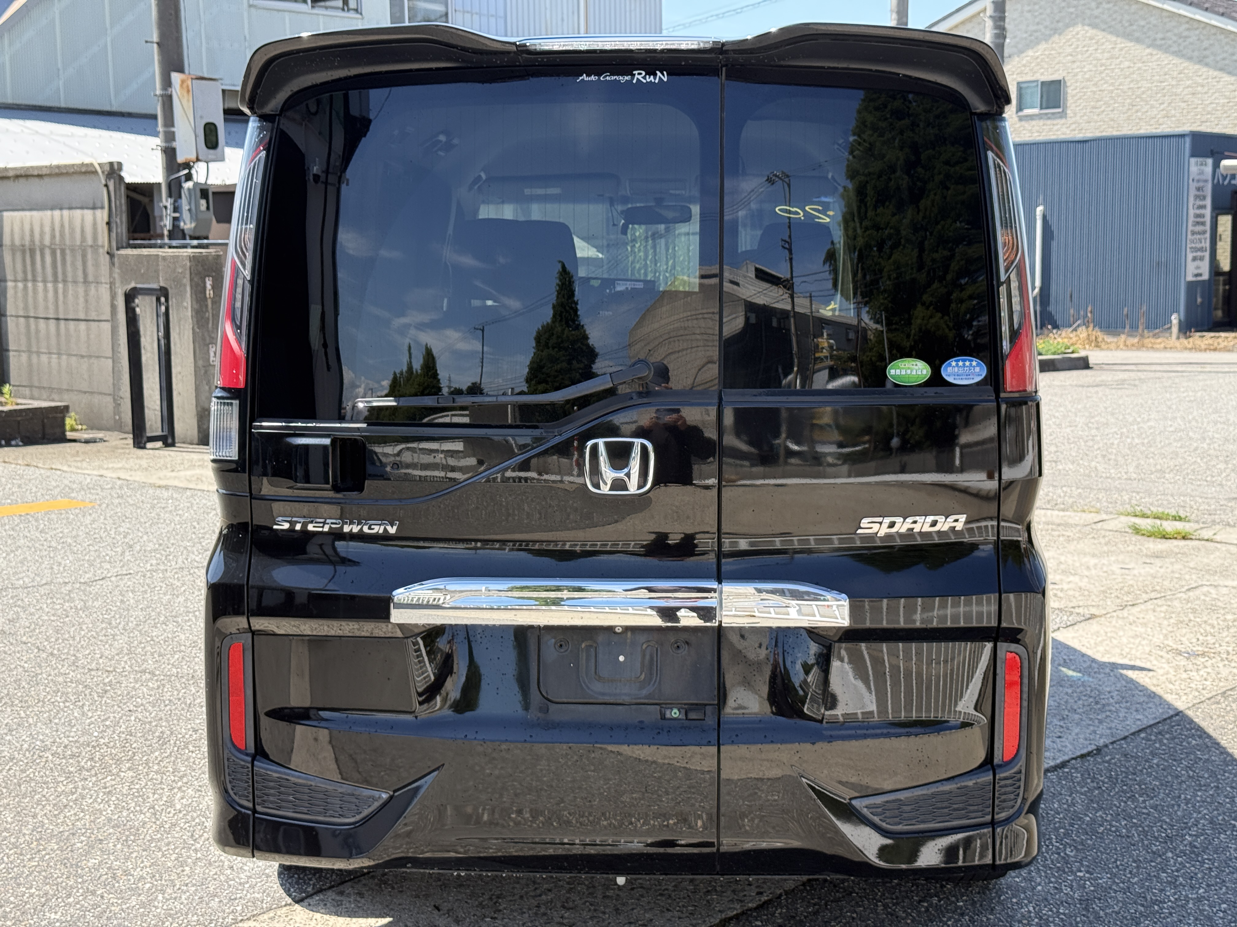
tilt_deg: -7.0
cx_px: 618
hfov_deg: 39.7
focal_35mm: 48
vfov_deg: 30.3
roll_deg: +0.9
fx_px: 1715
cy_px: 464
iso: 100
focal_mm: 6.76
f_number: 1.78
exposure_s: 1/1353
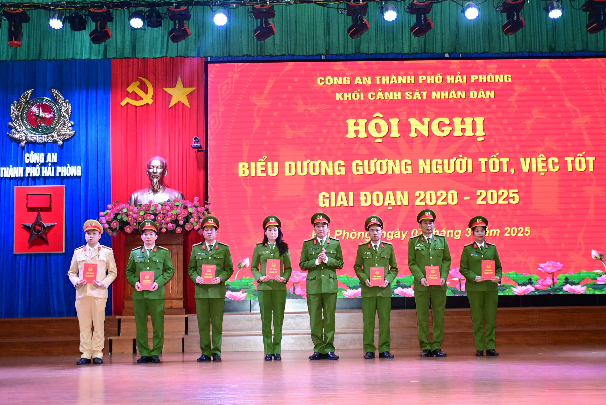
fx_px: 809
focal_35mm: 48
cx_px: 303
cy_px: 202
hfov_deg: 41.1
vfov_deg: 28.1
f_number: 4
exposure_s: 1/200
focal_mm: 32
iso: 1600
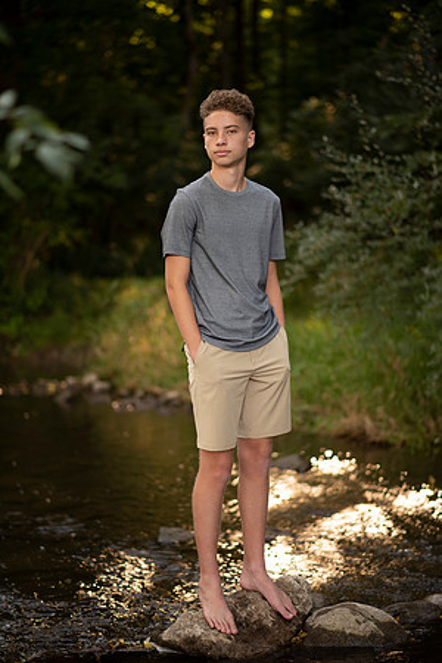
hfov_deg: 16.1
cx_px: 221
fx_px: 1565
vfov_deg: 23.9
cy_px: 332
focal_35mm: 85
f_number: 1.8
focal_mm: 85
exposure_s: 1/250
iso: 125
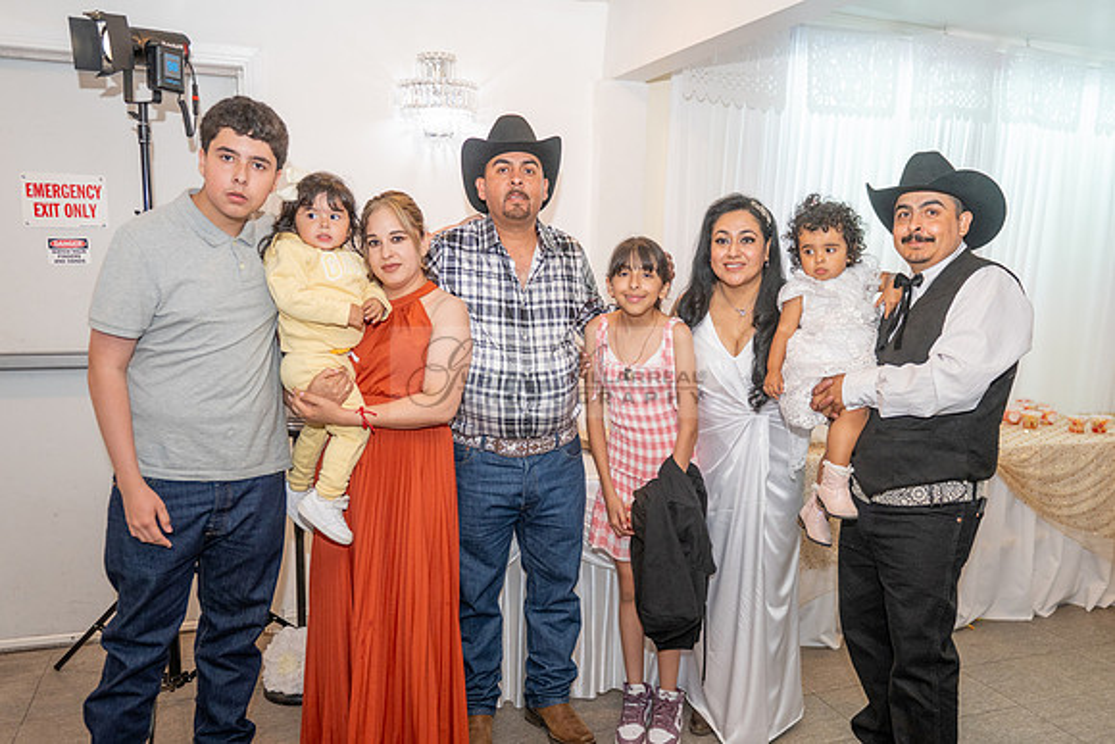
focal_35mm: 30
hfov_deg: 62.3
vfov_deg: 43.9
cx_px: 591
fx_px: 921
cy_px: 427
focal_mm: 24
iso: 800
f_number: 3.2
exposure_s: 1/160
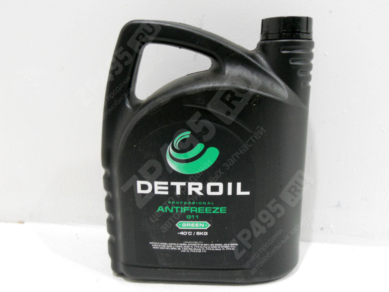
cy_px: 146
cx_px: 194
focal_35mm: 32
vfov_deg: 44.2
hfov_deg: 56.8
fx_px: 360
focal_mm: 5.8
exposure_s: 1/30
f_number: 3.5
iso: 400
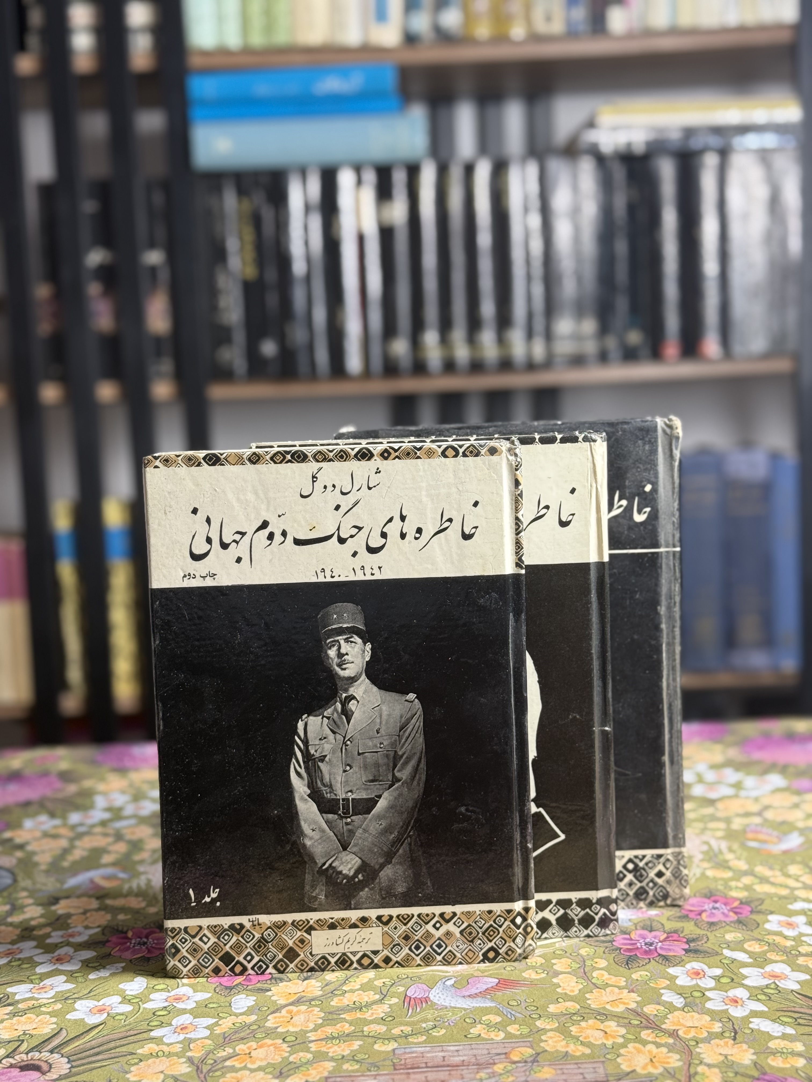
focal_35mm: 48
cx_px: 406
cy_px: 541
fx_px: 1501
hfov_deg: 30.3
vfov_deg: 39.7
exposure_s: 1/50
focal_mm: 6.76
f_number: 1.78
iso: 64
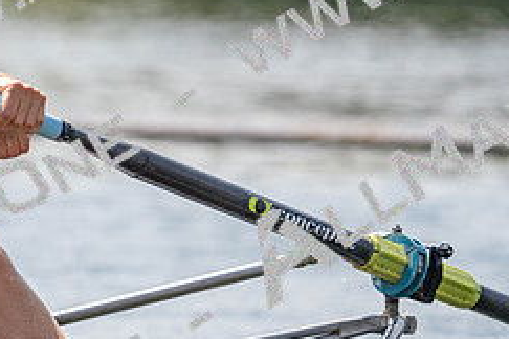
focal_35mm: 777
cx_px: 78
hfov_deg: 2.7
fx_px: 10985
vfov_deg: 1.8
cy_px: 110
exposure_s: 1/1600
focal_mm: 326
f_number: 6.3
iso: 250
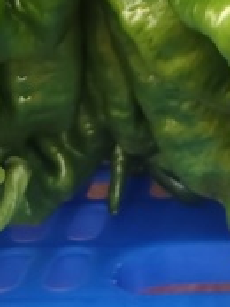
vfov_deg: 10.5
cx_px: 251
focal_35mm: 142
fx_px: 1256
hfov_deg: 10.3
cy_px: -572
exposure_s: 1/100
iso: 61
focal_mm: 5.56
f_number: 1.88
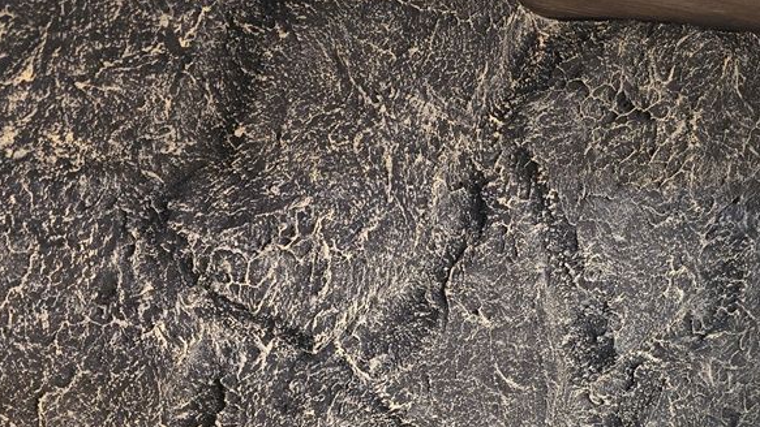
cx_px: 473
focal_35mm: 44
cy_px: 432
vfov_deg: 25.7
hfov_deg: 46.0
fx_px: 887
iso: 1250
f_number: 1.7
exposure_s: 1/100
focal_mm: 6.3
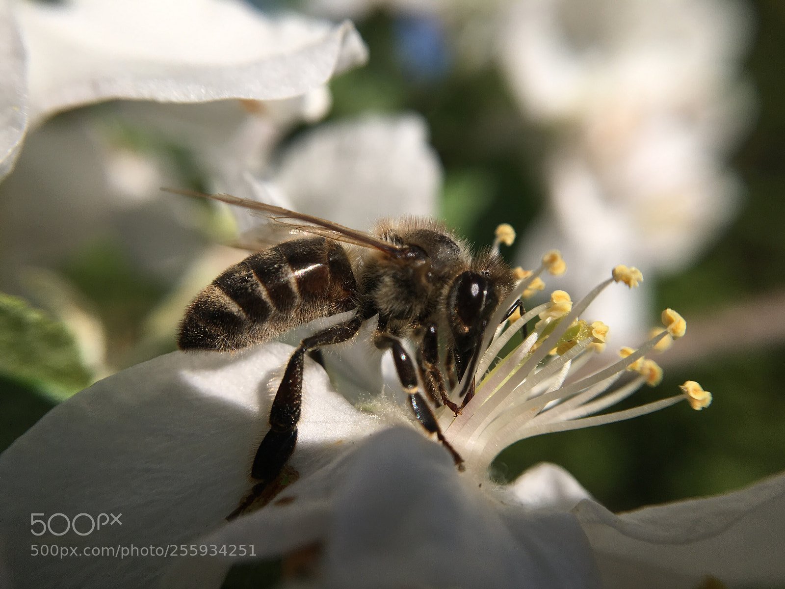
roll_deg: -1.7
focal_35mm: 29
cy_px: 294
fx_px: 658
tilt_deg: -3.2
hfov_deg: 61.7
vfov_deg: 48.2
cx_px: 392
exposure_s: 1/2653
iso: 25
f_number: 2.2
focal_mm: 4.15
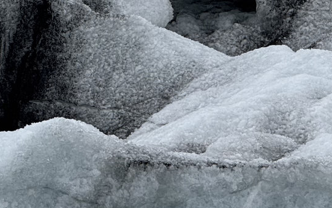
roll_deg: +0.8
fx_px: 4281
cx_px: -12
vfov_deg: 2.8
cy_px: -96
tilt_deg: -2.2
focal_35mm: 473
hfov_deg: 4.4
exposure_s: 1/1342
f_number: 2.8
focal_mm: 15.66
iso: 50
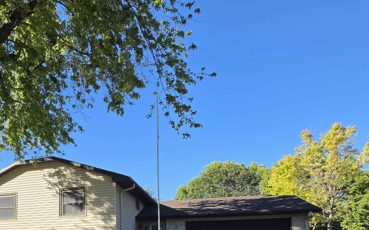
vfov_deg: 43.1
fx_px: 251
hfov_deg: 70.1
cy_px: 225
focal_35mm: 25
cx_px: 119
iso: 32
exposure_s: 1/909
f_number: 1.9
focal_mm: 2.2
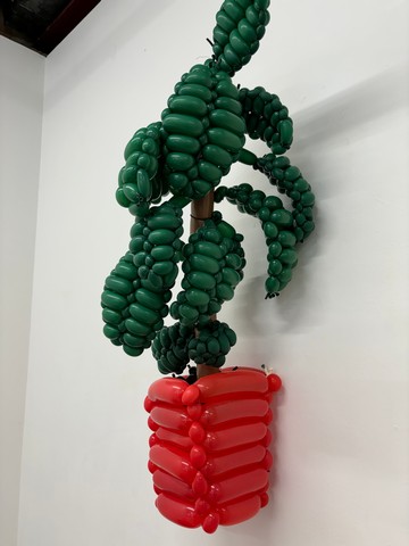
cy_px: 273
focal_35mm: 26
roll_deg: -0.4
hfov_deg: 53.1
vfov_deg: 67.3
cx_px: 204
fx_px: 410
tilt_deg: +9.0
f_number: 1.6
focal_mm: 5.96
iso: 100
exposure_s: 1/100
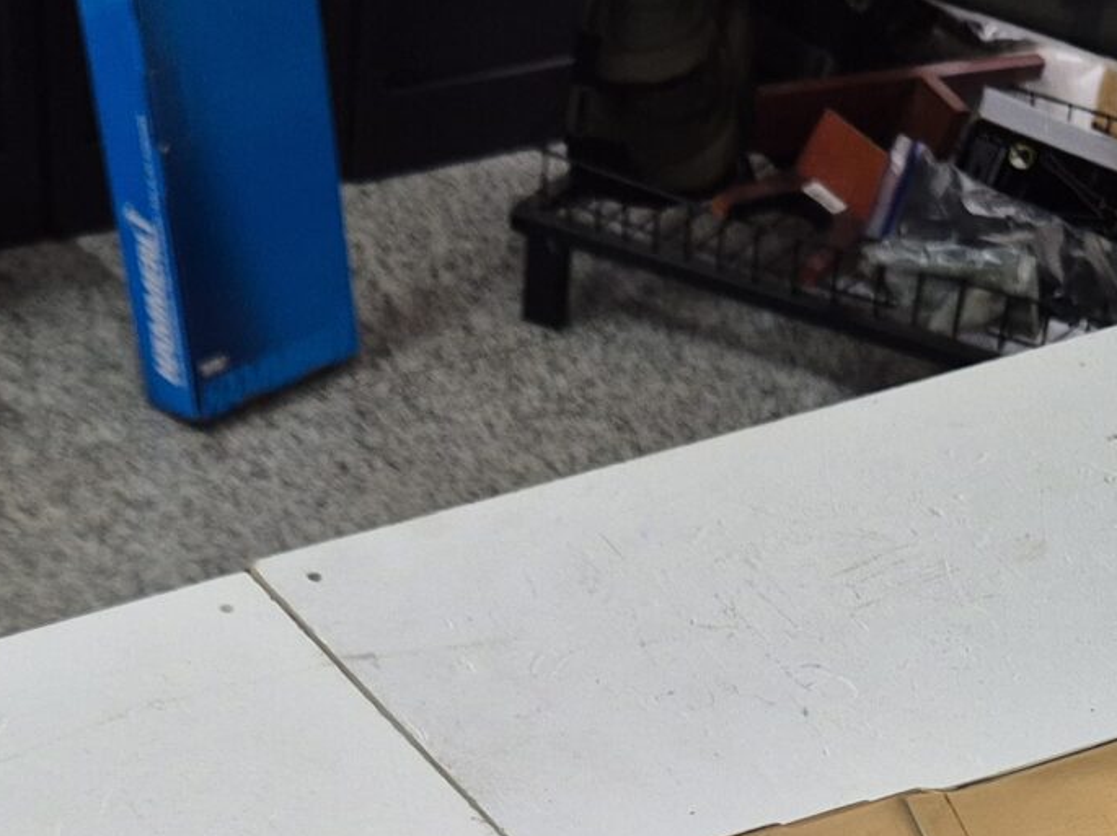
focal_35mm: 86
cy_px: 1193
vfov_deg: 15.9
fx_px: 2774
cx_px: 556
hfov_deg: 22.8
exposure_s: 1/100
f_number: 1.8
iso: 200
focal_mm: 5.4
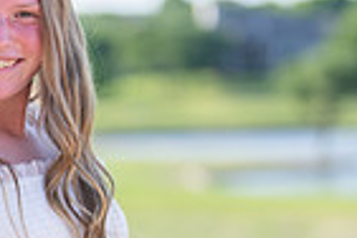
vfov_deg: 6.1
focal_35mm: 226
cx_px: -114
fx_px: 2241
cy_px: 273
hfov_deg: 9.0
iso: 100
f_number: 1.2
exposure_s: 1/2500
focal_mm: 50
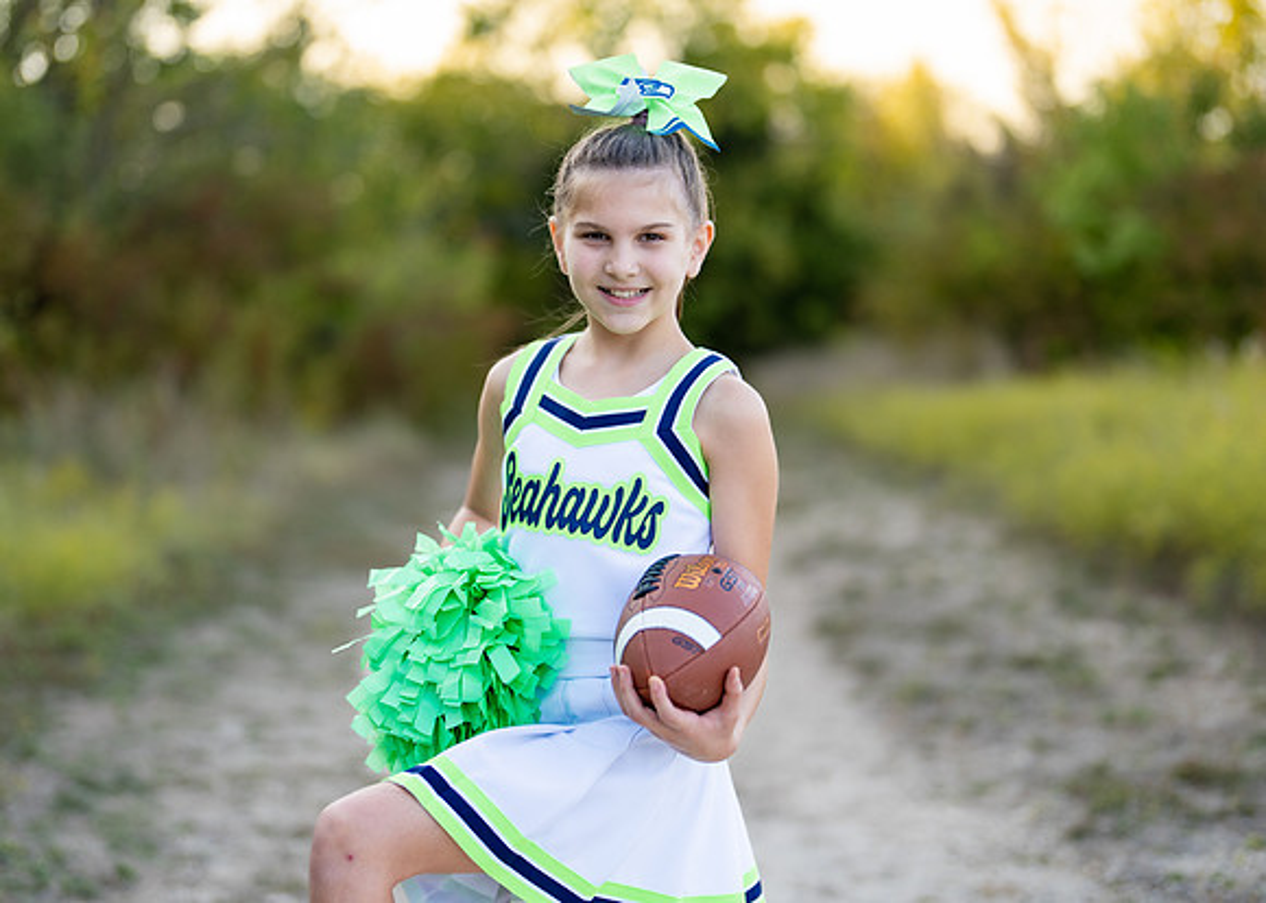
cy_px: 448
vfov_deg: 24.1
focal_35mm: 59
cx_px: 595
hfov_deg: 33.3
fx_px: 2118
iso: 100
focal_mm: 50
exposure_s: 1/1000
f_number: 1.2
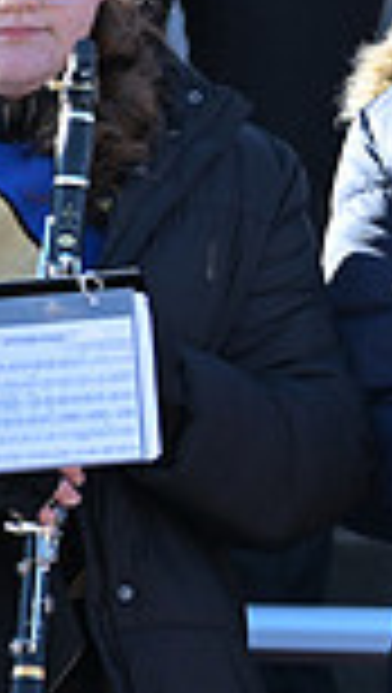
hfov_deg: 1.5
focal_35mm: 787
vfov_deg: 2.7
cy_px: 52
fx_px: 14495
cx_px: 1284
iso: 640
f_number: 2.8
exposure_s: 1/1600
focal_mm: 200
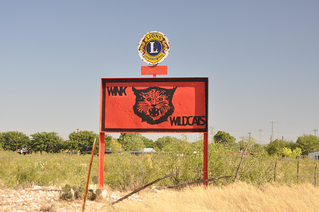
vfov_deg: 15.1
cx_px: 160
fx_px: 796
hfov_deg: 22.7
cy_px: 106
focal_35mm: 90
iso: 400
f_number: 4
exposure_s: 1/250
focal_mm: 60
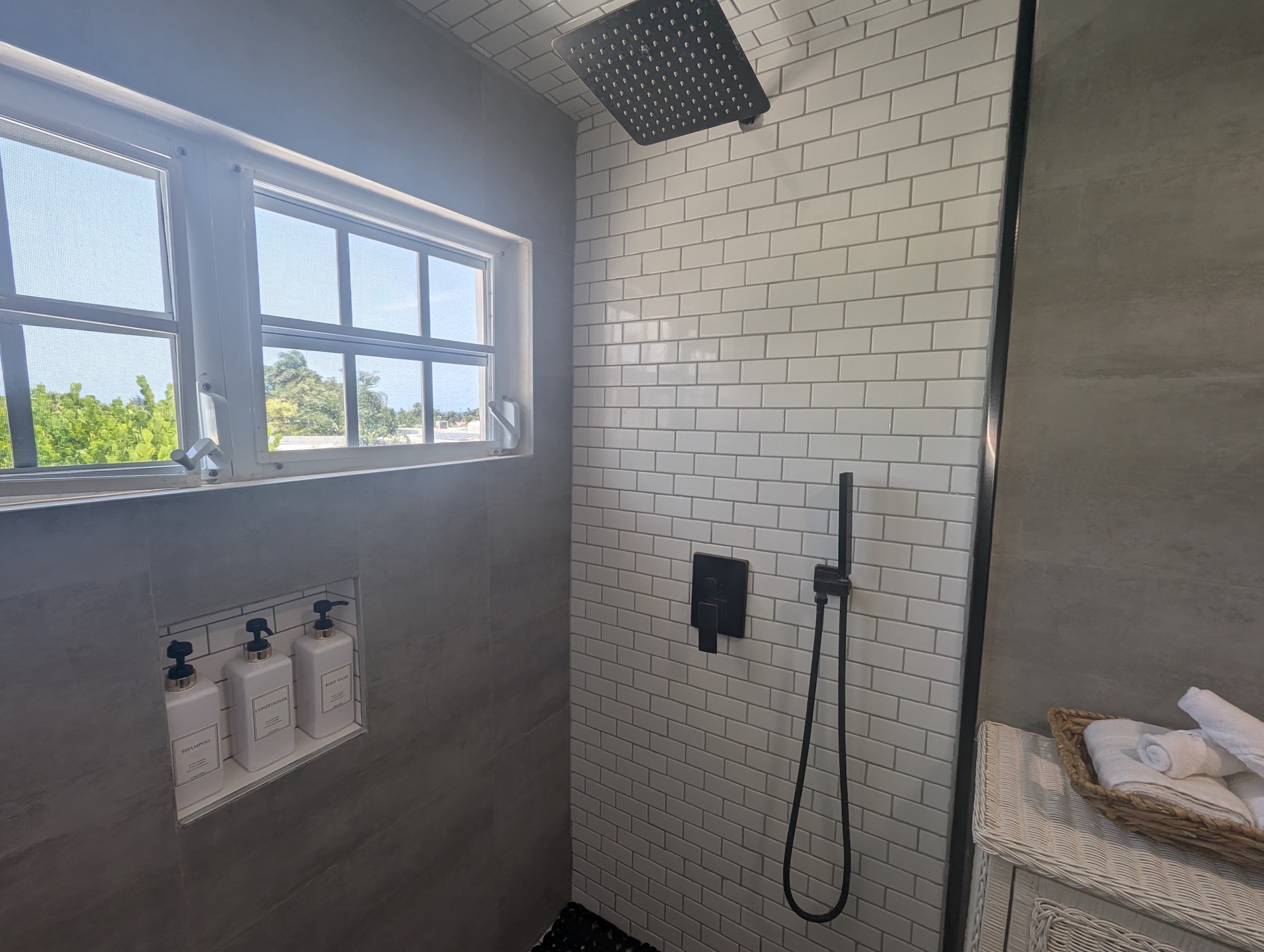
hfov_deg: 102.0
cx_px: 623
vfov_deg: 85.8
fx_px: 512
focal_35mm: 14
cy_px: 490
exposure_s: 1/235
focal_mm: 1.95
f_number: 2.2
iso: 48
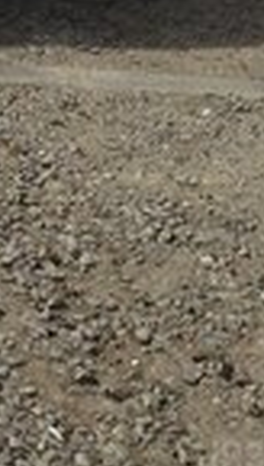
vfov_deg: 15.6
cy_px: -299
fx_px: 1525
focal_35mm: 123
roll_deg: +0.2
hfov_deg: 9.4
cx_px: -232
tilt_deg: -5.7
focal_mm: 4.12
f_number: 2.4
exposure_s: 1/1642
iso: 50
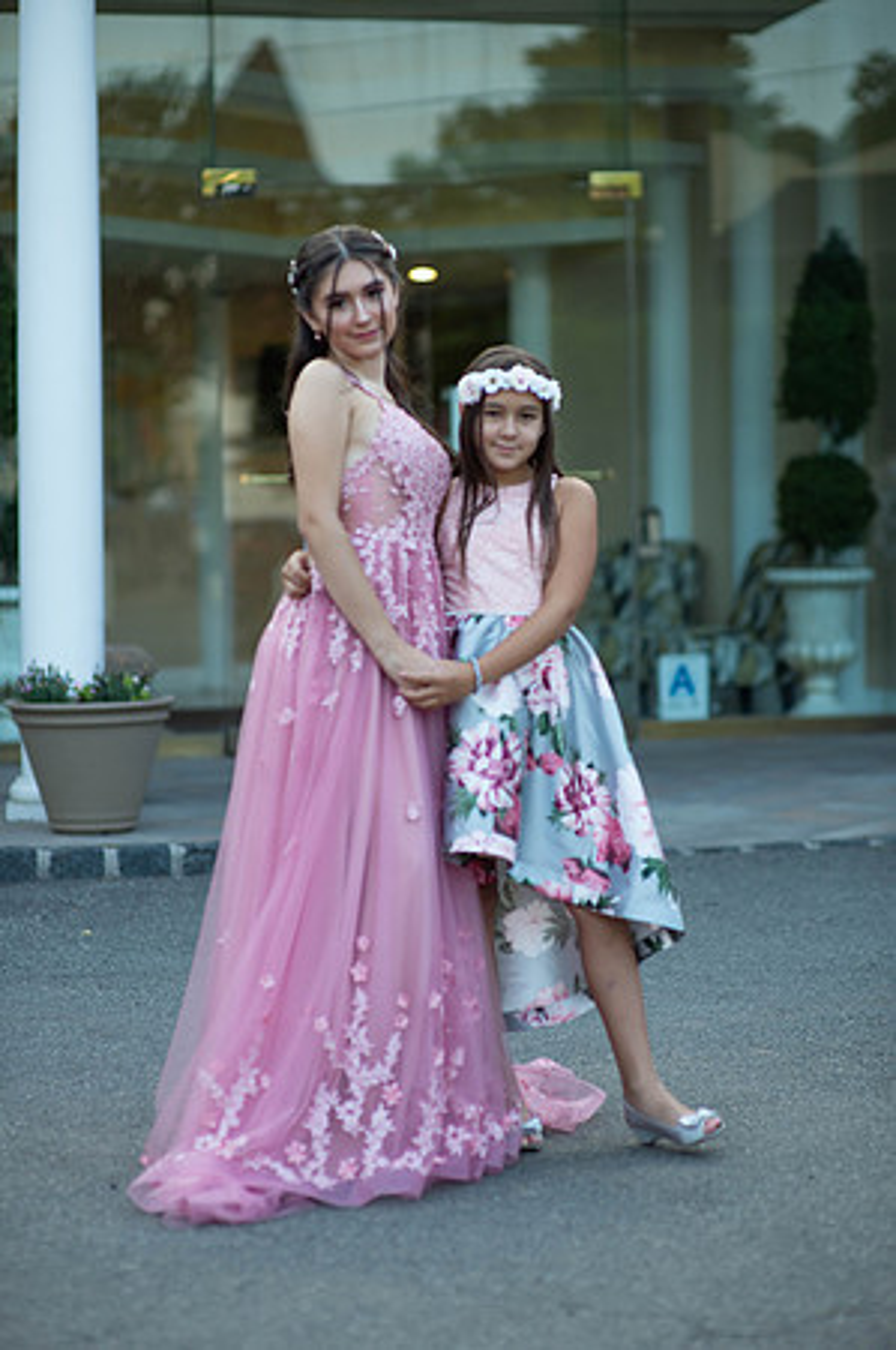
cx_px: 448
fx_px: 3180
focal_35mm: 85
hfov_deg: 16.0
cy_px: 675
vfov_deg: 23.9
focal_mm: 85
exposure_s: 1/800
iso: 250
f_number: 2
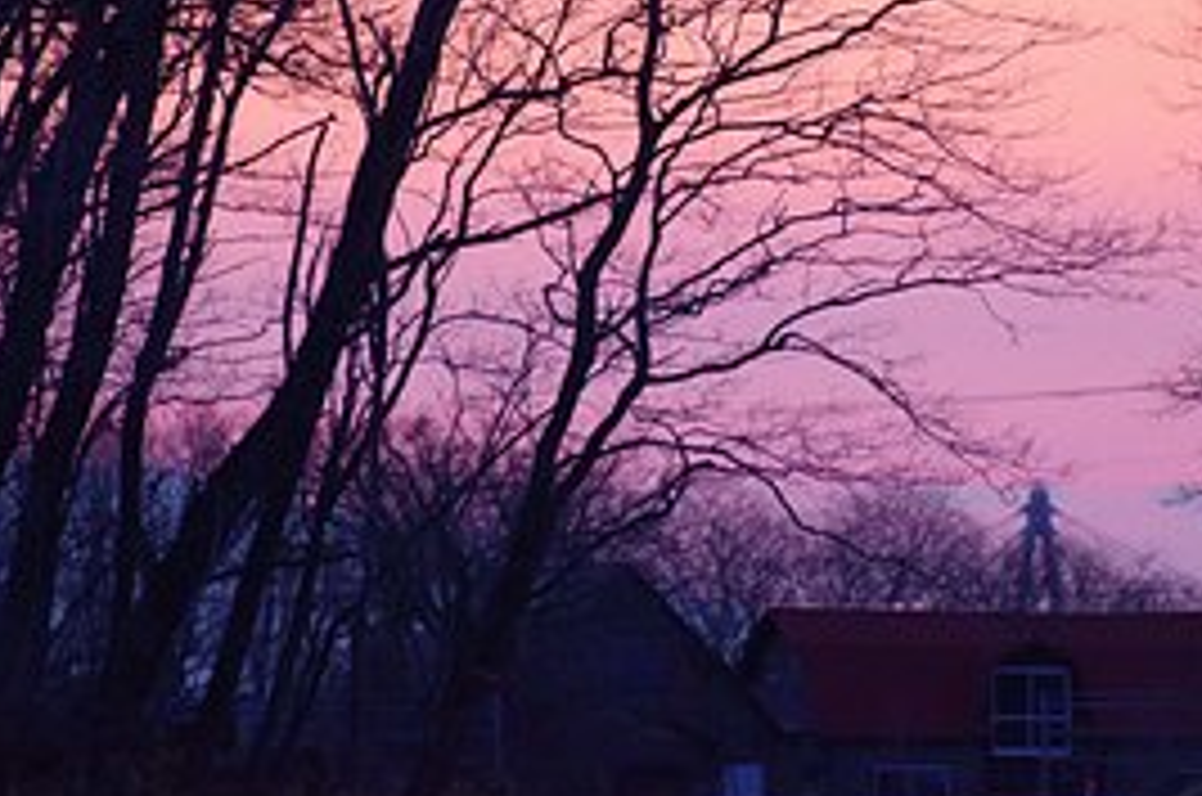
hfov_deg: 2.4
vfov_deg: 1.6
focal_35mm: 862
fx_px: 28729
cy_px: 72
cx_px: 711
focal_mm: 300
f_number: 5.6
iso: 6400
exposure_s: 1/800
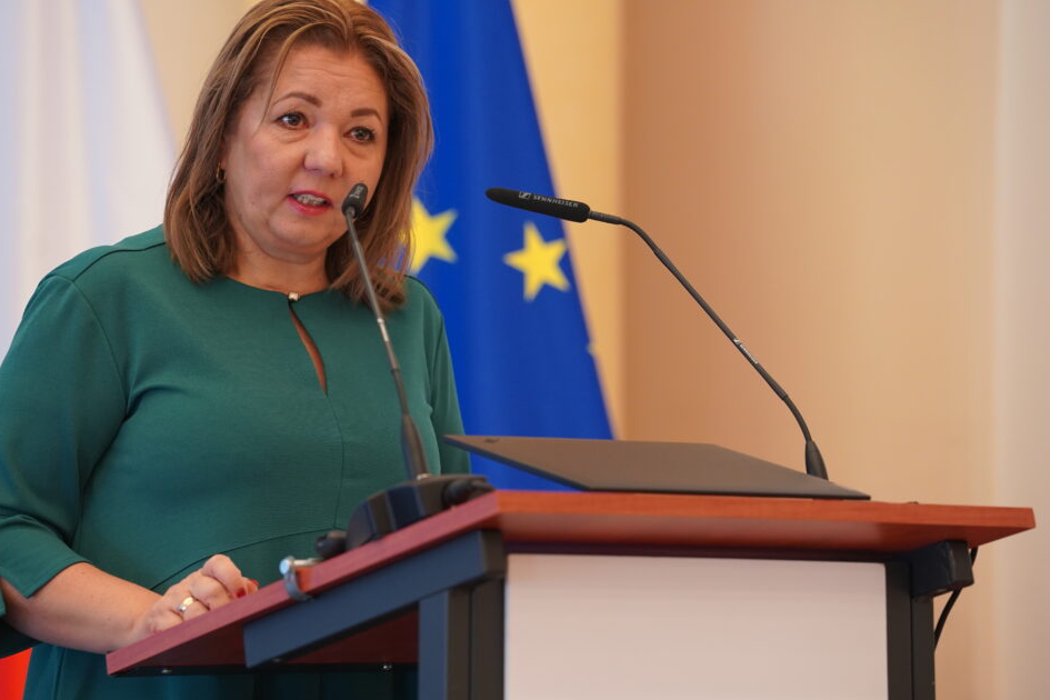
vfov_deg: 8.1
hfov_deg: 12.2
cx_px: 501
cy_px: 352
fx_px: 4919
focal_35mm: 169
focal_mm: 155.6
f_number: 4
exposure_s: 1/160
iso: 2000
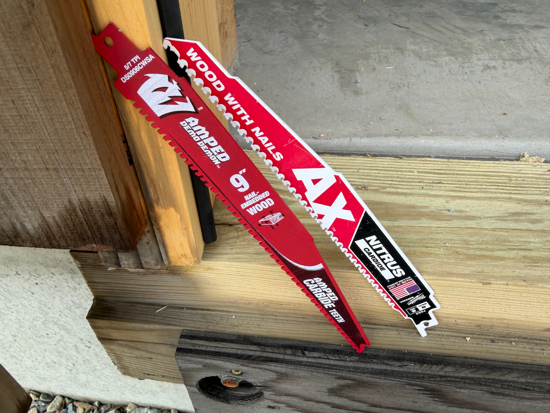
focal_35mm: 24
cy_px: 206
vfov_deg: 56.8
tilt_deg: -40.8
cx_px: 275
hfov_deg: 71.6
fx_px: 381
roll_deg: +6.1
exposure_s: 1/120
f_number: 2.2
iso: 25
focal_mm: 2.22
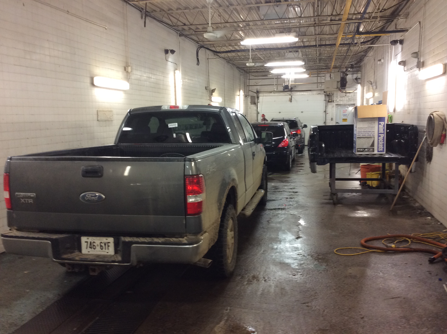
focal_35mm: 32
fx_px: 413
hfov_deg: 56.9
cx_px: 224
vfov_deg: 44.1
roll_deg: -0.3
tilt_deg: -8.5
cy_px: 167
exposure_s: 1/24
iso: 80
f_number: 2.4
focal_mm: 3.3
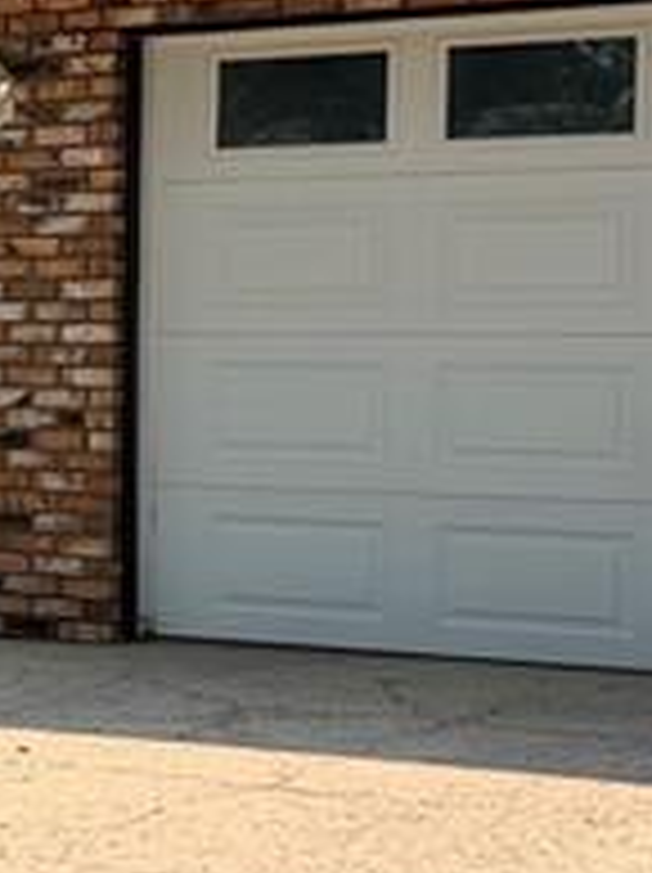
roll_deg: -0.2
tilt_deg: -1.2
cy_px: 356
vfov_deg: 15.5
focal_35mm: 127
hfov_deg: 10.8
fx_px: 3196
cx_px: -553
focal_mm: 6.76
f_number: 1.78
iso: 80
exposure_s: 1/4975
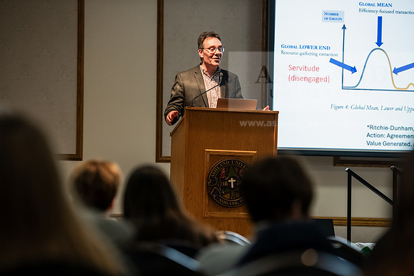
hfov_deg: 14.7
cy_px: 138
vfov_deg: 9.8
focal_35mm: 140
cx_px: 207
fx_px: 1610
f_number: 3.2
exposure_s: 1/160
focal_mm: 140
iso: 1250
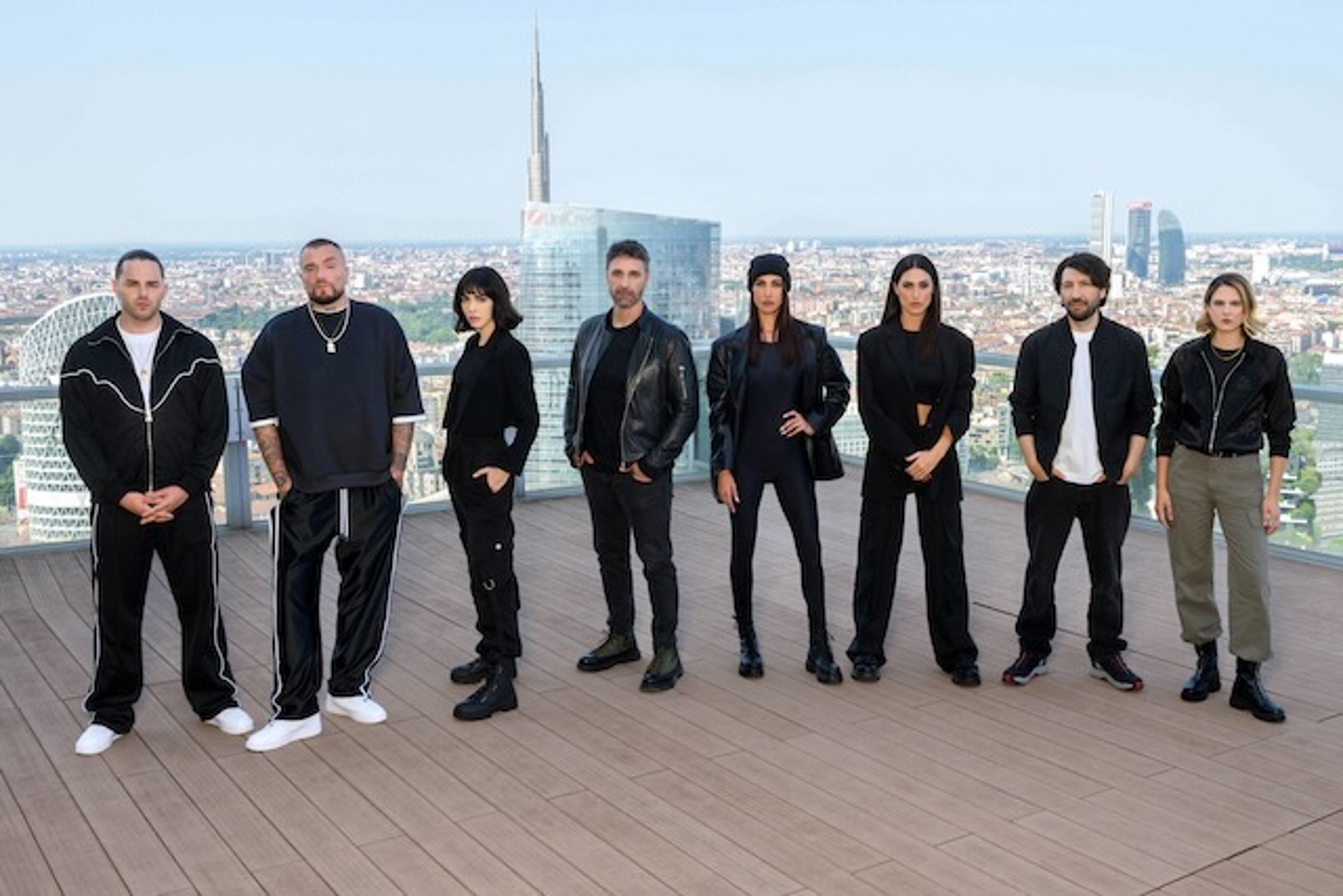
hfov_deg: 50.7
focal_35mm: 38
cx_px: 672
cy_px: 448
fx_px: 1418
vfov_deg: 35.1
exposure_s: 1/125
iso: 640
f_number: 13
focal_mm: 38
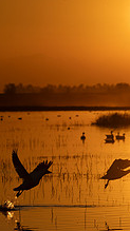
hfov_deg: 2.8
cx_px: 114
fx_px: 2638
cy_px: 176
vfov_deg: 5.0
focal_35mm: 430
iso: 250
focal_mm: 200
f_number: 5.6
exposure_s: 1/5000
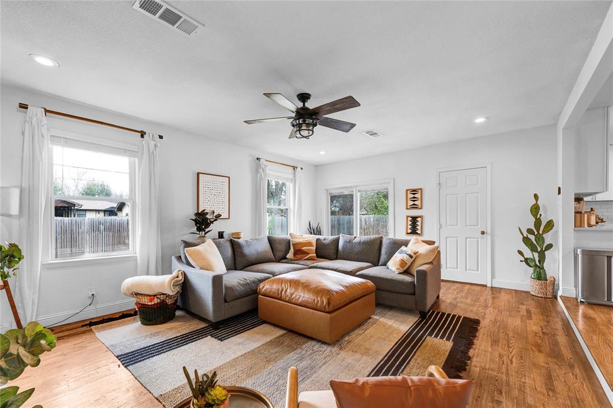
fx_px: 238
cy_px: 204
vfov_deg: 81.2
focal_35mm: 14
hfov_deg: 104.3
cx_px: 306
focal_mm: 14
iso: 640
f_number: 11
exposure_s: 1/13
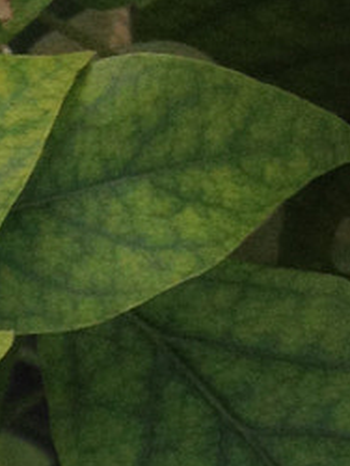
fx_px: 3015
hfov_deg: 6.1
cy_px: 1085
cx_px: -693
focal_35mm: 224
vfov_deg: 8.2
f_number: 2.4
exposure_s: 1/521
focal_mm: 4.28
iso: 50
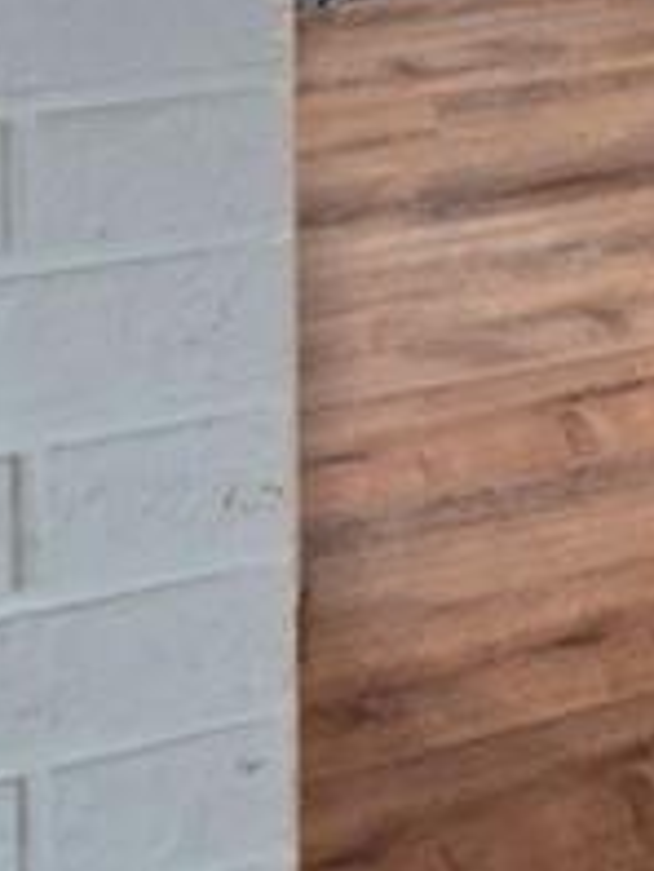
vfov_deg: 19.9
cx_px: 1388
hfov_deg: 14.7
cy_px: -575
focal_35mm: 79
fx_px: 1988
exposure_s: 1/60
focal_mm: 2.2
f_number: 2.2
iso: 100
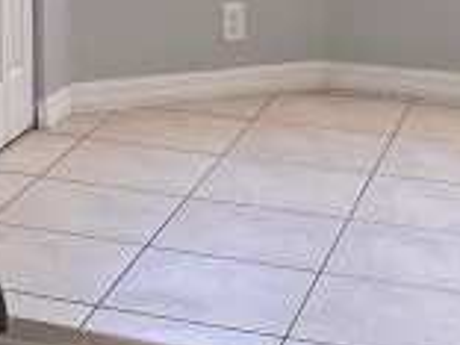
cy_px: -259
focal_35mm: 123
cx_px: -212
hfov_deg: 15.0
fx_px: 1635
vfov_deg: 11.3
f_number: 1.78
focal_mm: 6.76
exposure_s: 1/120
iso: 160
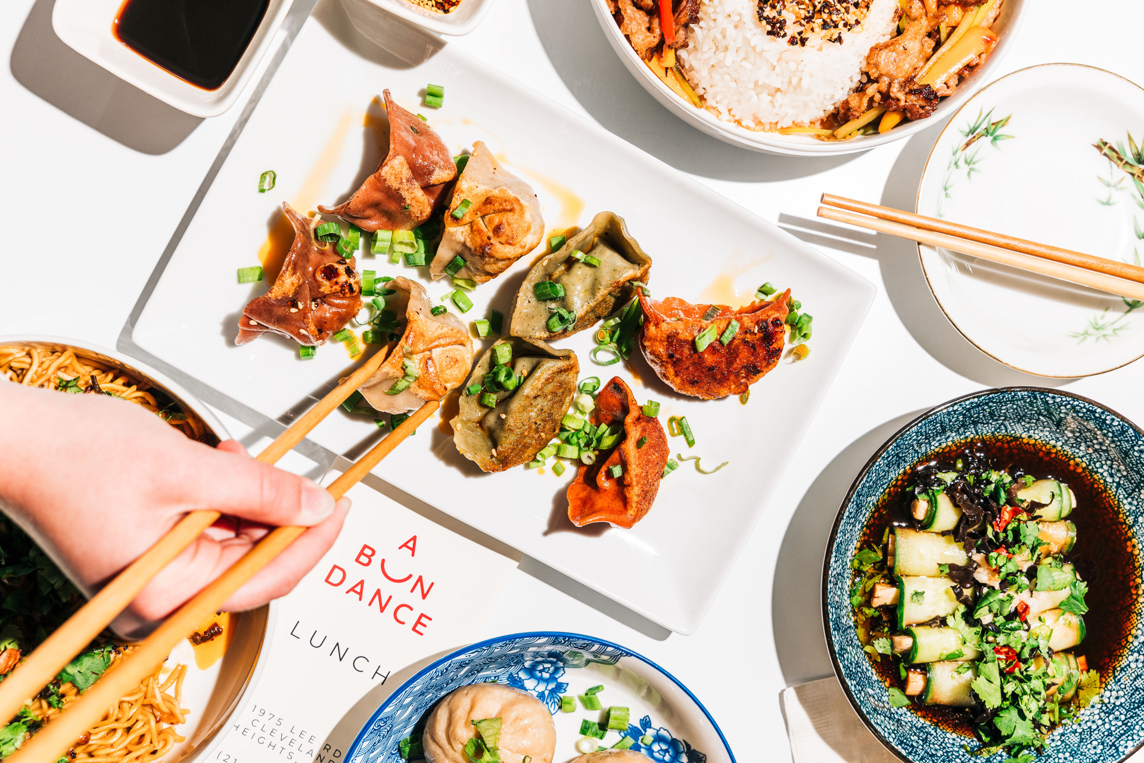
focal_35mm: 38
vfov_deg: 35.1
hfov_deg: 50.7
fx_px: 1207
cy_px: 382
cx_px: 572
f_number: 5.6
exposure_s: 1/125
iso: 200
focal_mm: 38
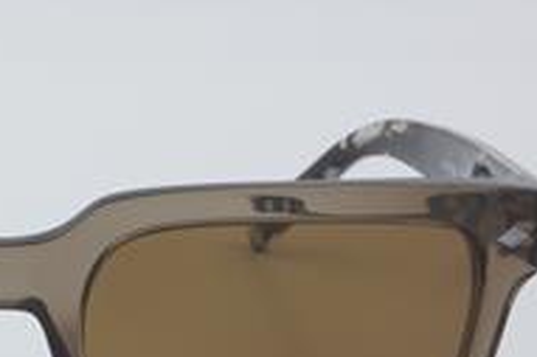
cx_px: 3
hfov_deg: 11.8
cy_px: 346
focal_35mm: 173
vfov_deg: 7.9
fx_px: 2579
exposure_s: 1/4
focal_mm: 55
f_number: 32
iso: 100
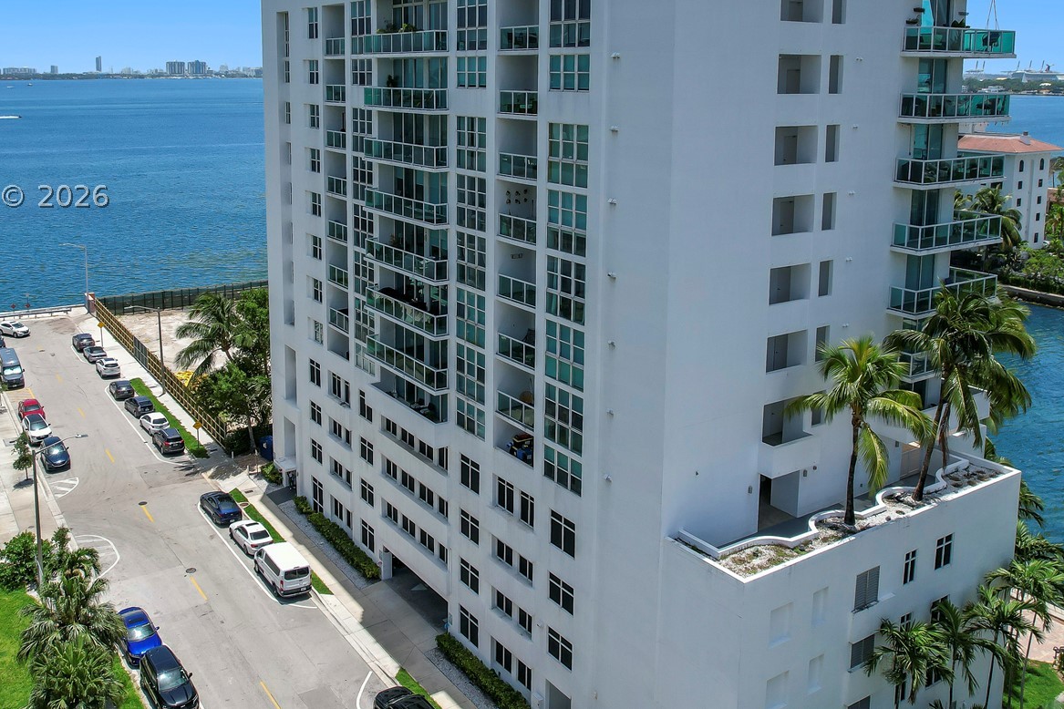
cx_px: 467
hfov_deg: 58.5
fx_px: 946
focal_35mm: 32
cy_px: 195
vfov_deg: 40.2
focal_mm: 8.38
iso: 100
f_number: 2.8
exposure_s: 1/2000
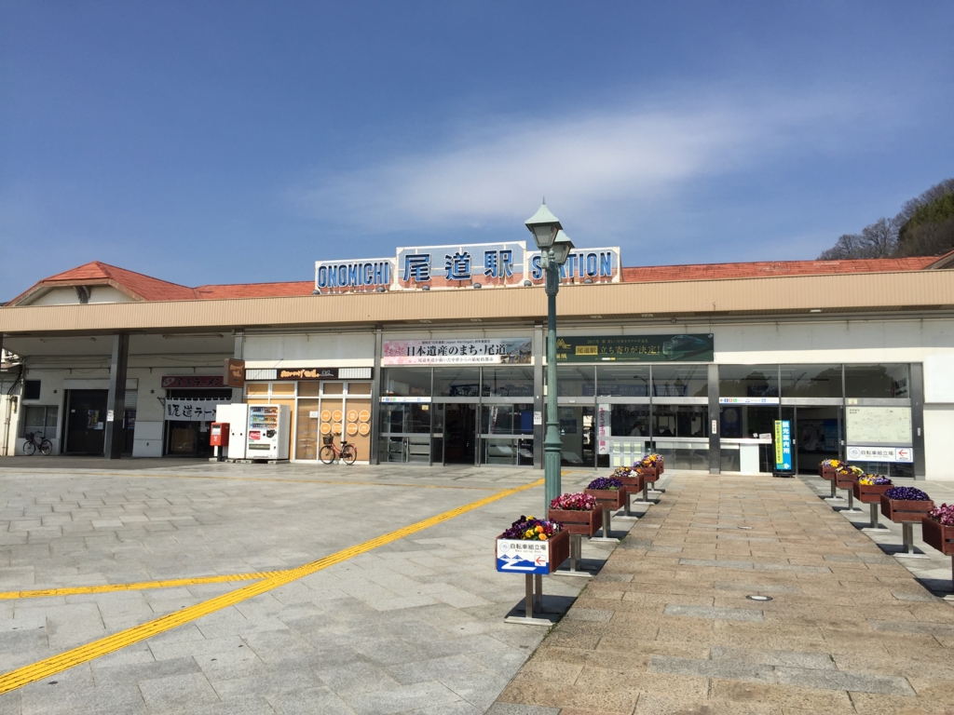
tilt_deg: +6.1
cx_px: 477
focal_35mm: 29
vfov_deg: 48.2
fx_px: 799
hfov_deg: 61.7
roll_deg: -1.7
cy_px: 358
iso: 32
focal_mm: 4.15
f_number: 2.2
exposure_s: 1/2825
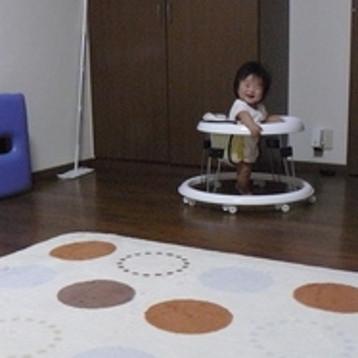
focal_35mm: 68
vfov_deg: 25.3
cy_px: 224
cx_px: 193
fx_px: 796
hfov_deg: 25.4
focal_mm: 6
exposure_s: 1/30
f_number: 2.8
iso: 400
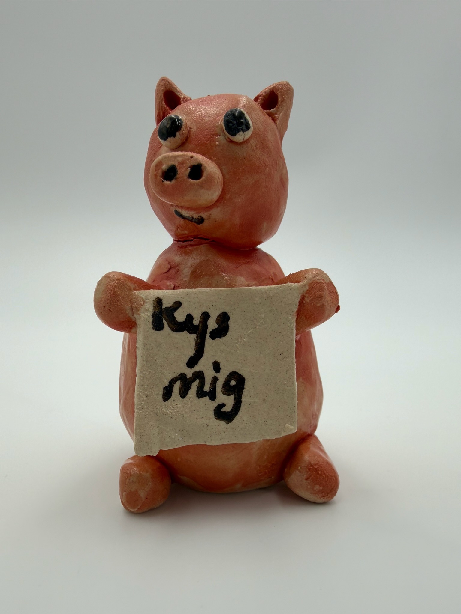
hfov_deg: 53.1
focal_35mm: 26
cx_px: 230
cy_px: 307
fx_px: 462
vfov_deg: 67.3
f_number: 2.2
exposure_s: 1/128
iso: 40
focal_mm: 2.22
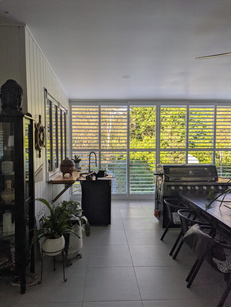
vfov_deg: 71.5
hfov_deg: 56.9
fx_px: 213
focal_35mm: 24
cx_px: 116
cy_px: 154
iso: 42
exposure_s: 1/306
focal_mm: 6.81
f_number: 1.85
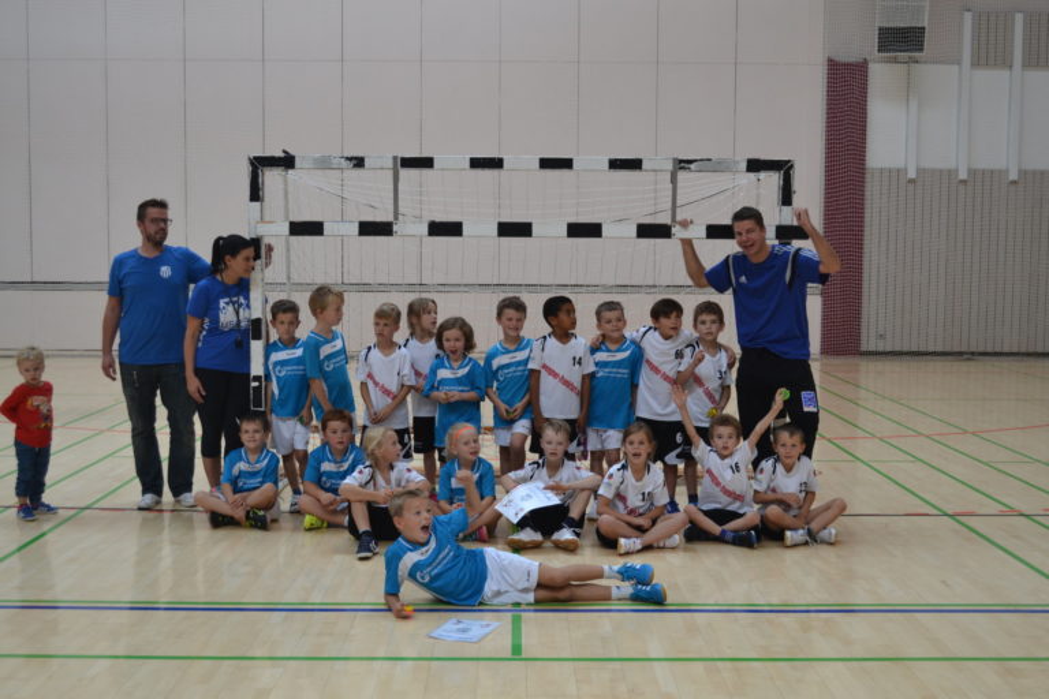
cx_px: 524
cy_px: 350
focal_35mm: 44
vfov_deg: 30.8
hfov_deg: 45.0
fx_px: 1267
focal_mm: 29
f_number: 4.5
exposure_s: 1/80
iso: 400
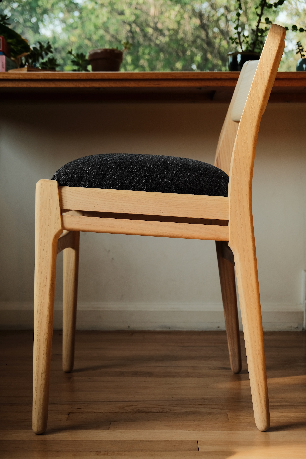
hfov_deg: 23.0
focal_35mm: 59
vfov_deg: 33.9
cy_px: 230
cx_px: 153
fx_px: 752
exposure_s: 1/40
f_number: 4.5
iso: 320
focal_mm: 39
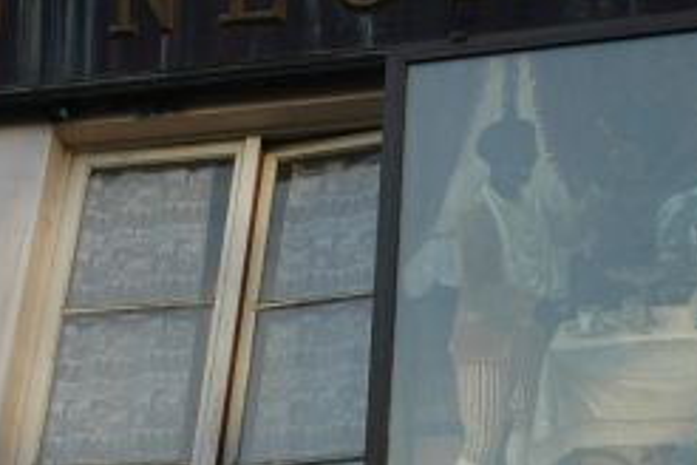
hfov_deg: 14.9
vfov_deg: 10.0
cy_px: 335
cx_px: 582
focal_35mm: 136
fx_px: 2642
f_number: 9
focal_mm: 31
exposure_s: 1/80
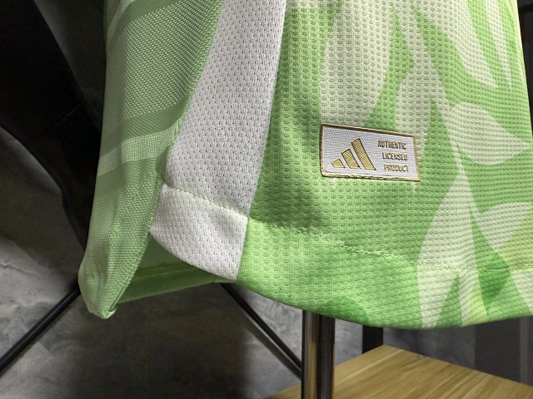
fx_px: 370
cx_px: 266
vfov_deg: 56.8
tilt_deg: +2.3
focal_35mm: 24
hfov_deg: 71.6
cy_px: 200
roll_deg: -0.9
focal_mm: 2.22
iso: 320
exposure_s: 1/99
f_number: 2.2
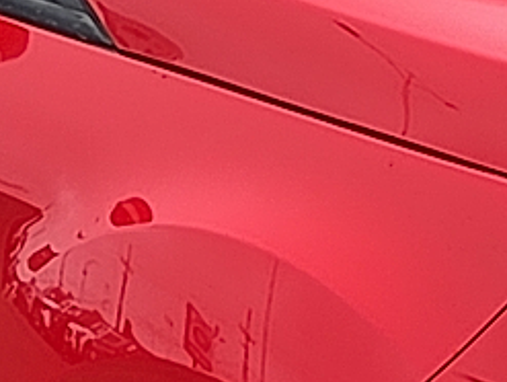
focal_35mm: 291
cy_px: 214
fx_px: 4268
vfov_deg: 5.1
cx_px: 386
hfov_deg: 6.8
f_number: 1.8
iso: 28
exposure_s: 1/119
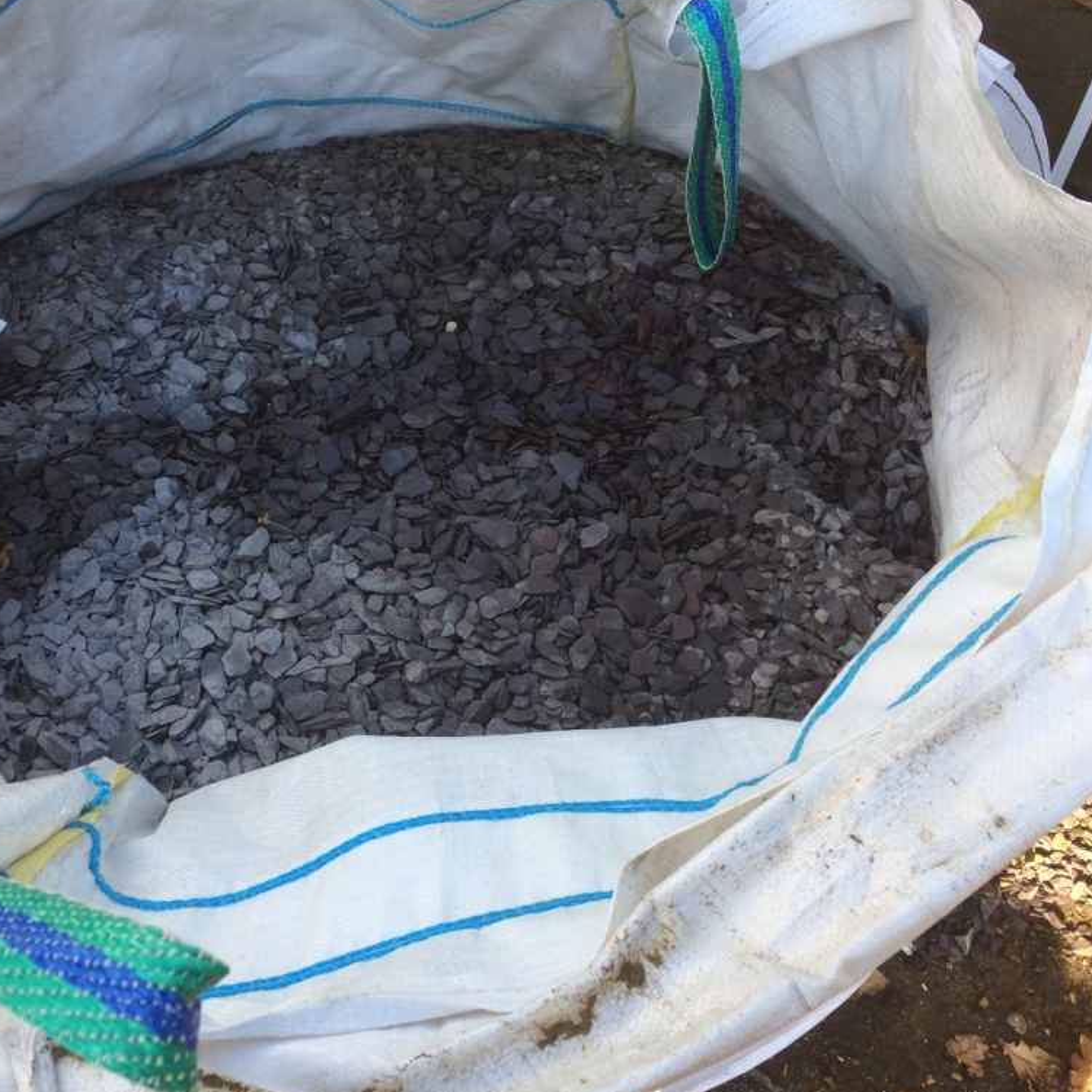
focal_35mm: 35
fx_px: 1249
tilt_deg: -53.1
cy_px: 543
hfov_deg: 47.1
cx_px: 466
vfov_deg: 47.2
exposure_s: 1/265
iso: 32
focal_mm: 4.15
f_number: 2.2
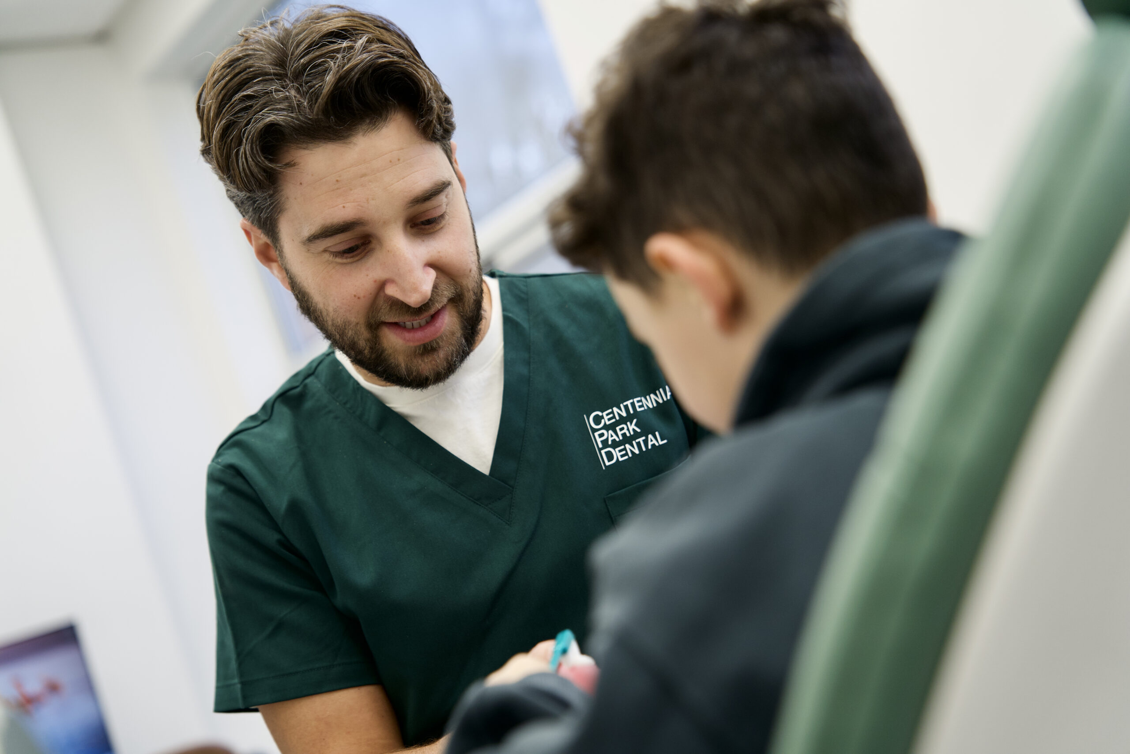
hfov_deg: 33.4
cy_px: 377
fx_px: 1883
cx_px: 565
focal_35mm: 60
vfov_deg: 22.6
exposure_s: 1/160
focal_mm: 60
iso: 400
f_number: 3.2
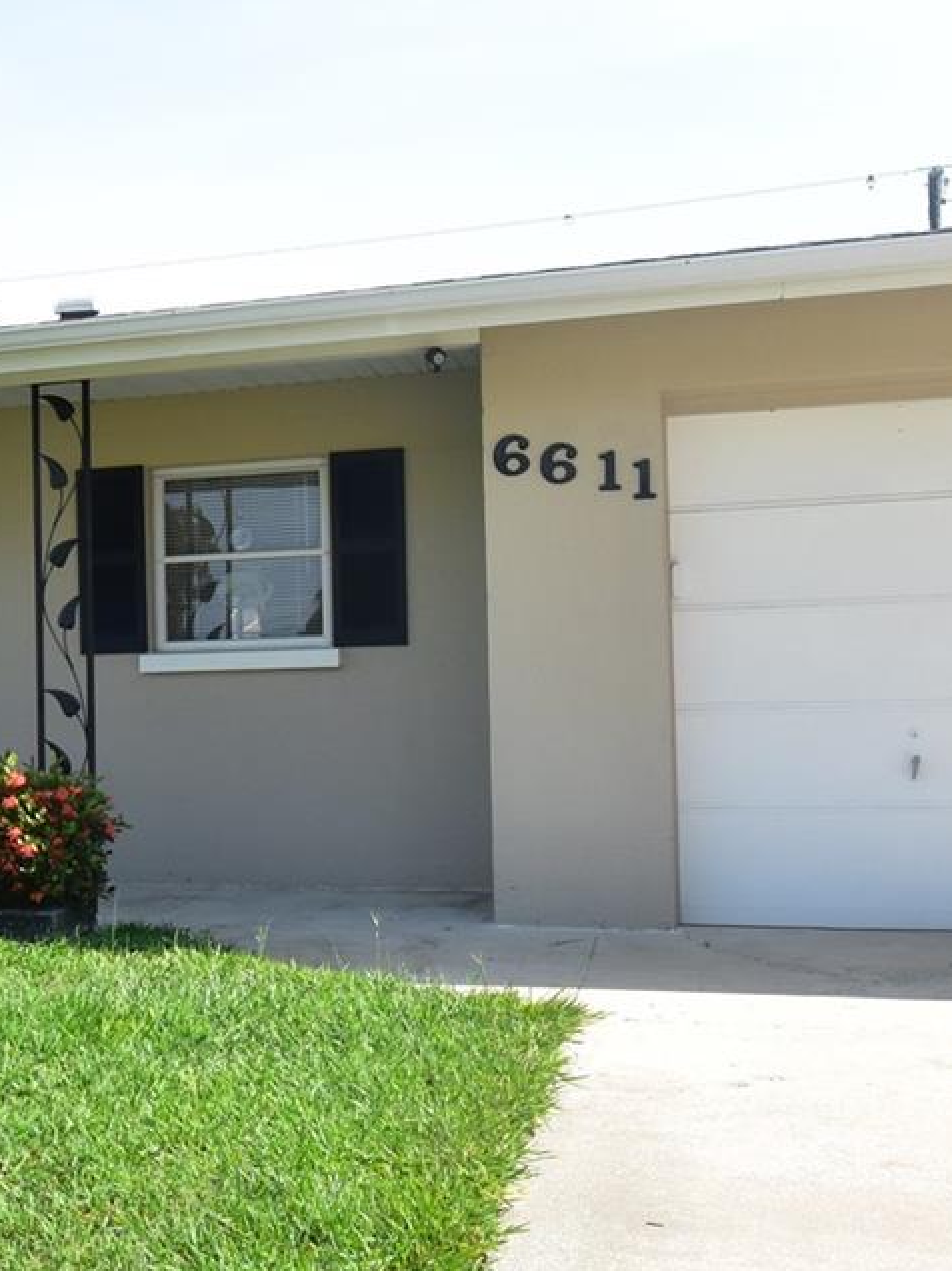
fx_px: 1732
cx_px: 50
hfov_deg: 29.2
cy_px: 645
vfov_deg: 40.3
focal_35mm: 47
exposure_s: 1/400
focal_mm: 13
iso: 400
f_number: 11
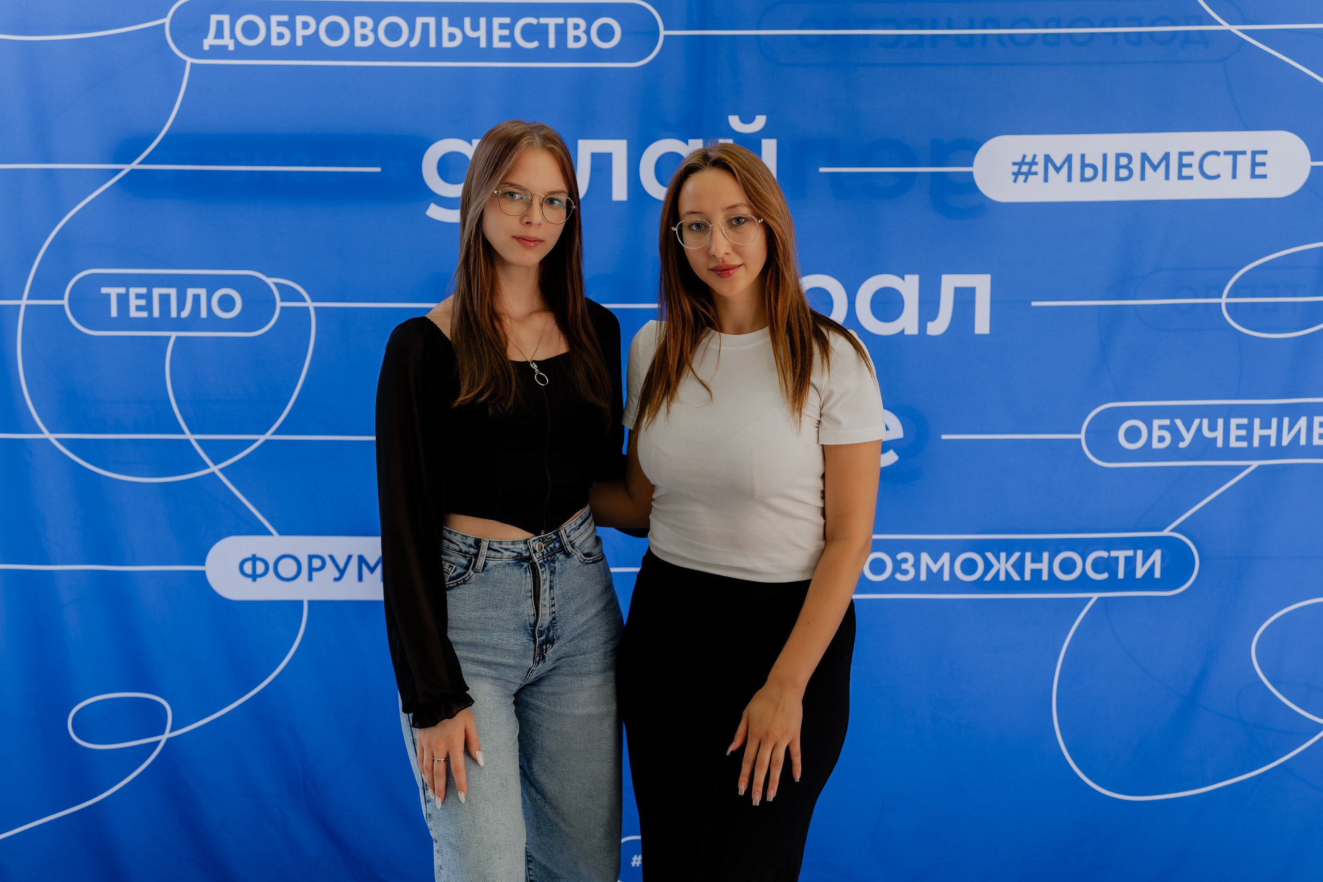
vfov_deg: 25.1
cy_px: 441
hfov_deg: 36.9
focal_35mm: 54
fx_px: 1984
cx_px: 662
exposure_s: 1/200
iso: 640
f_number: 2.8
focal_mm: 54
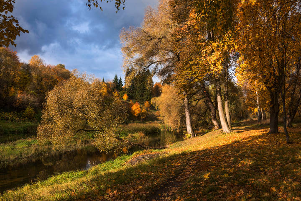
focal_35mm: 28
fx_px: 234
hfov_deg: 65.5
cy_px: 100
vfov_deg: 46.4
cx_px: 150
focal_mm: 28
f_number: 9
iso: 200
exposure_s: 1/320
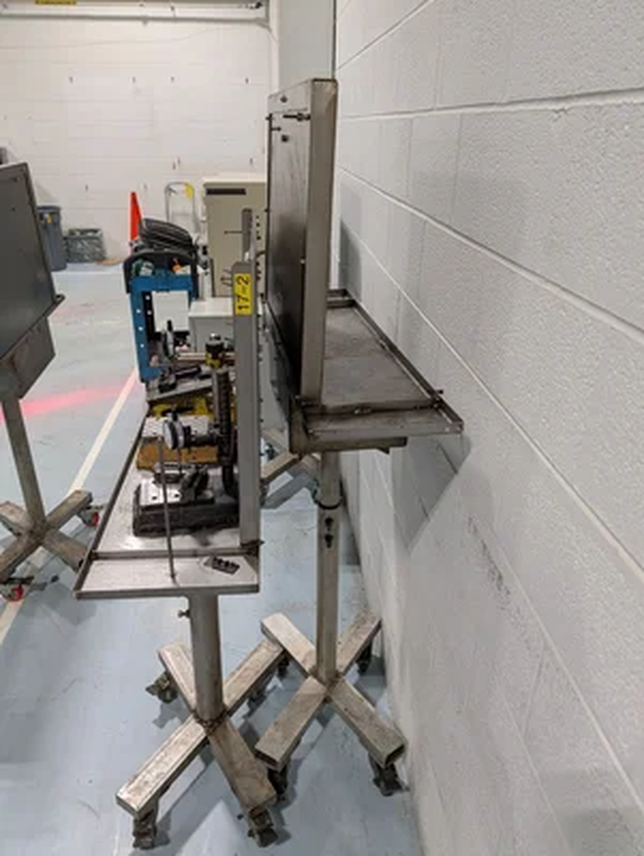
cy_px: 428
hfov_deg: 56.9
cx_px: 322
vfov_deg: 71.5
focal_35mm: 24
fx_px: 594
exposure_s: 1/247
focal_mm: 6.9
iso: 19
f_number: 1.68
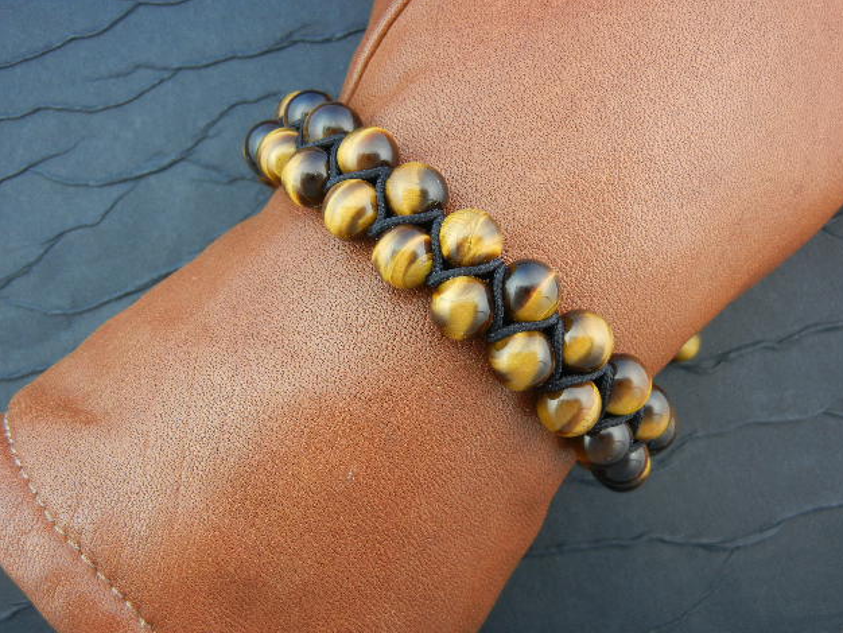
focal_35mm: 46
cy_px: 321
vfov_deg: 31.5
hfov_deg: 41.2
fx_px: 1121
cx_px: 430
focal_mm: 8.1
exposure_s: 1/3
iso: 200
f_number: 3.8
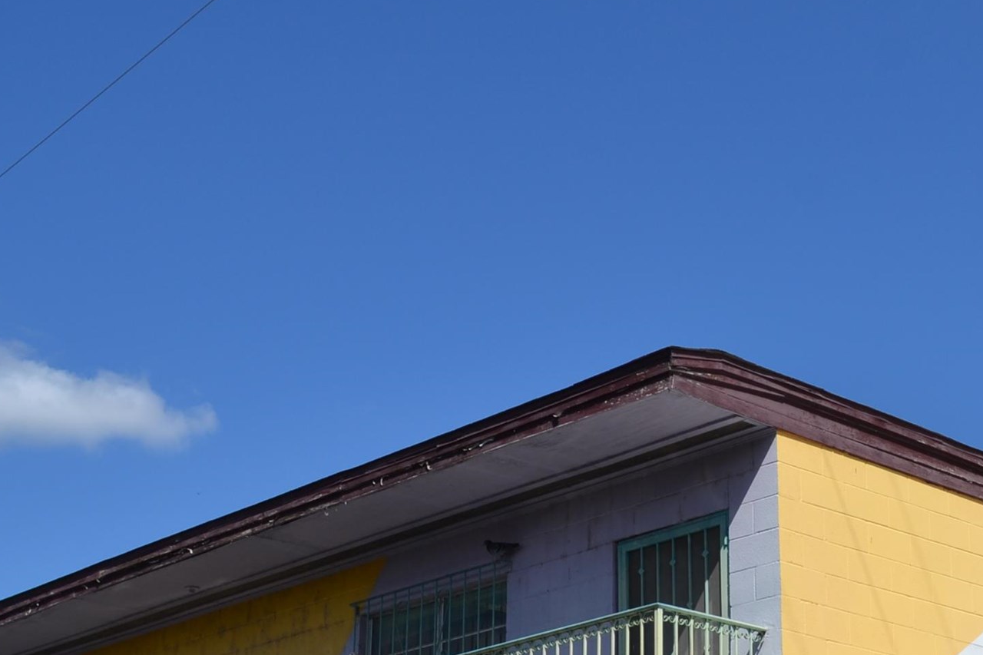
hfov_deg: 27.6
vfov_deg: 18.9
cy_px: 431
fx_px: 1966
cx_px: 764
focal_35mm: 72
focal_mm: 20
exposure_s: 1/320
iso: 100
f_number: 9
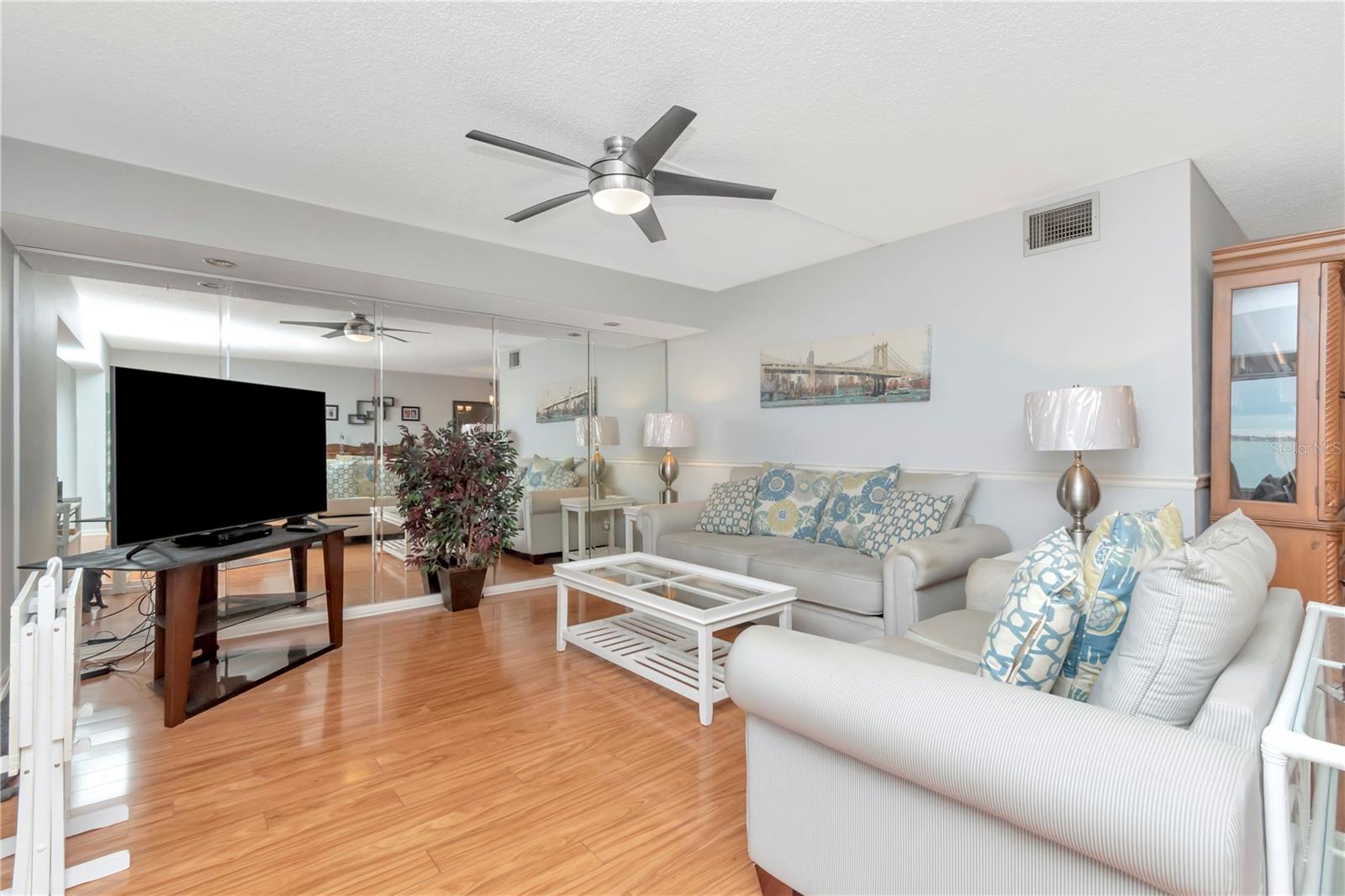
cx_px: 672
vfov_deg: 77.3
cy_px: 448
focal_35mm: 15
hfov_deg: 100.4
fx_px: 560
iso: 500
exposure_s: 1/200
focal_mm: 10
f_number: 8
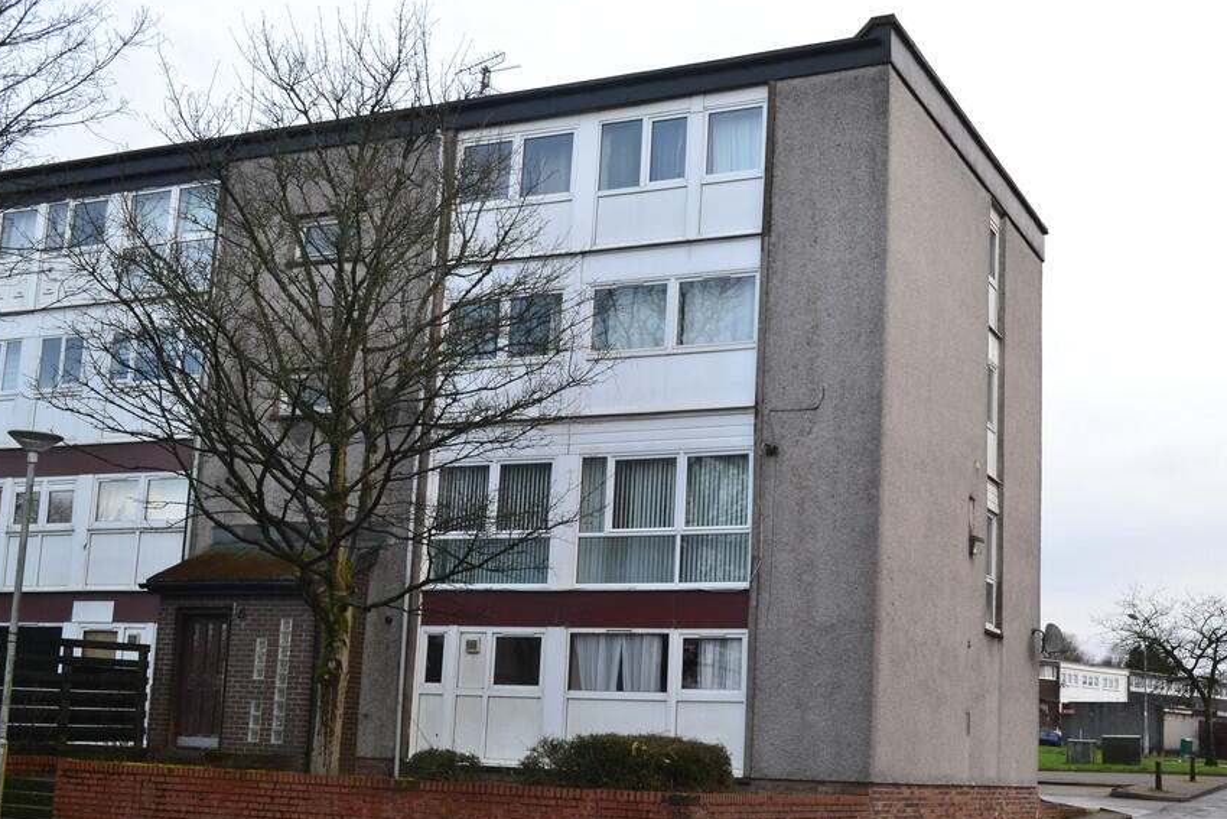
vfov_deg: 28.6
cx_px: 696
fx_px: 1602
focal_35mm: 47
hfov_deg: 41.8
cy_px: 453
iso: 400
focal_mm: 26
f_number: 7.1
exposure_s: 1/30
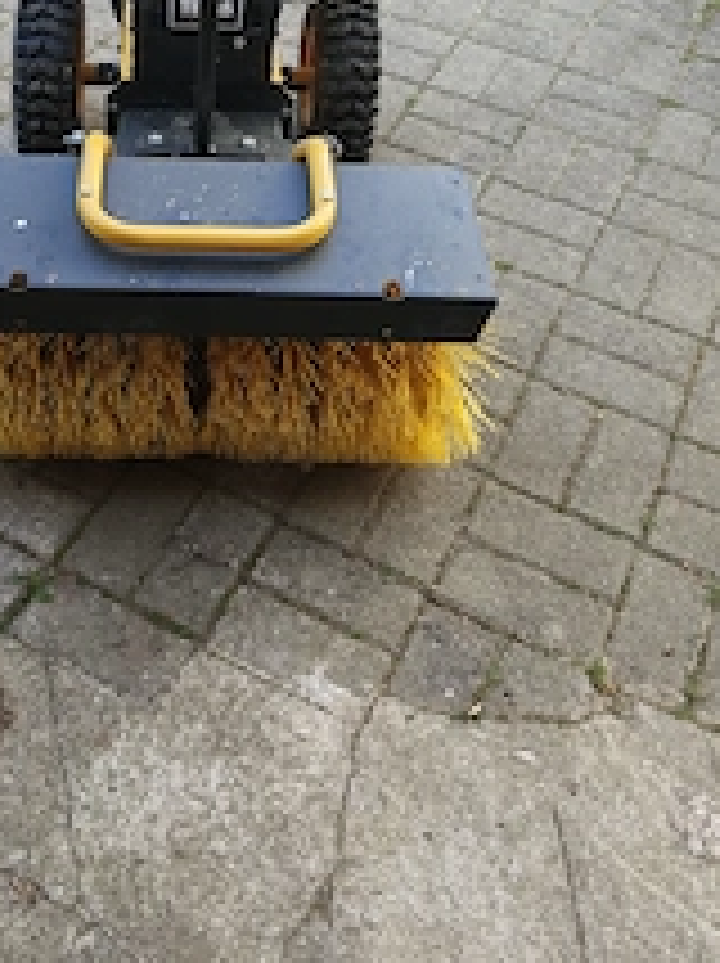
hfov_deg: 33.0
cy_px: 135
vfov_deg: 41.2
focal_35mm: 43
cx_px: 194
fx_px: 1195
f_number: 1.67
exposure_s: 1/1316
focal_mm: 8.71
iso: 50
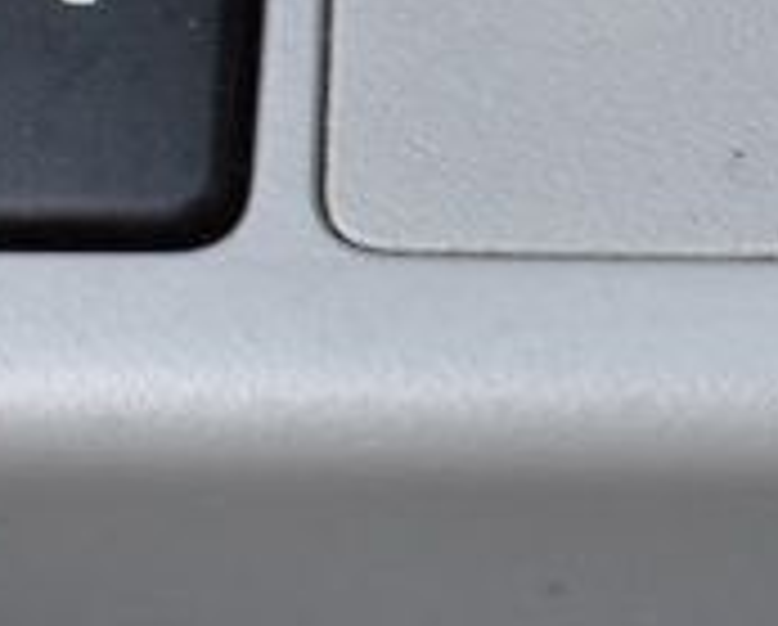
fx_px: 6135
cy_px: 504
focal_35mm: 266
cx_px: 944
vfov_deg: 5.8
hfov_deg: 7.2
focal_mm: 32
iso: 400
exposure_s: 1/30
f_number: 7.1
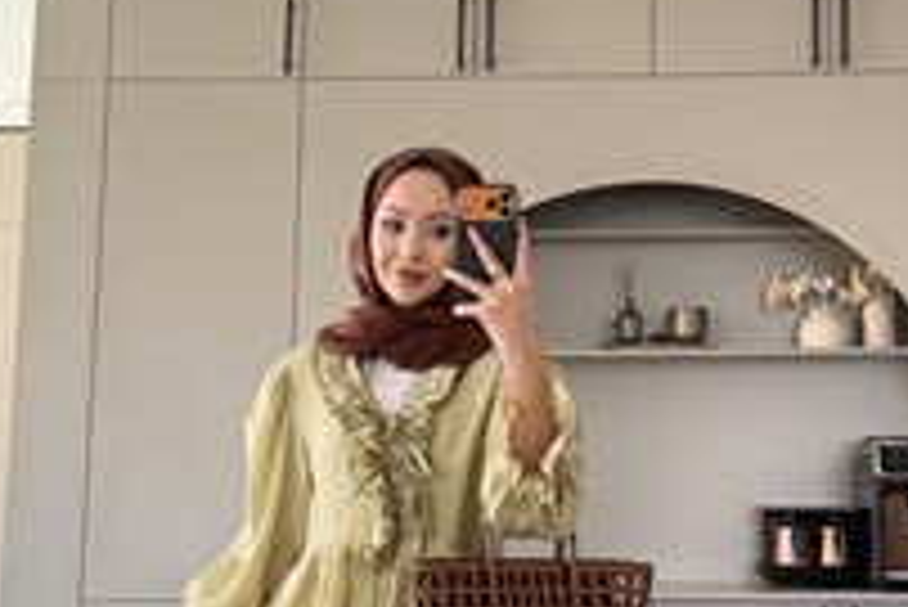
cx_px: 409
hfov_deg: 38.8
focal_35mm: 51
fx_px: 1287
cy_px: 681
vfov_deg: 24.6
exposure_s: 1/121
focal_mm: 6.76
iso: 100
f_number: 1.78
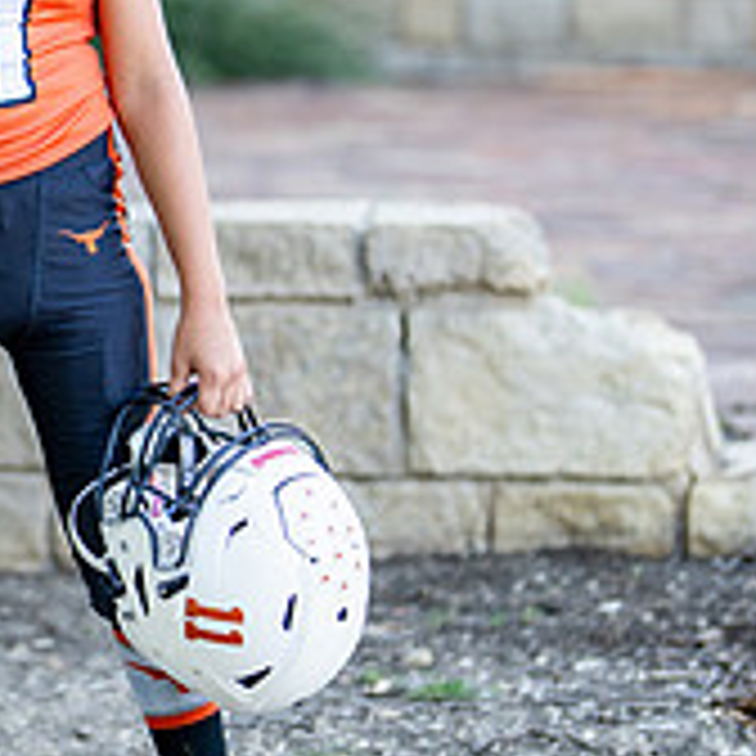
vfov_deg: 9.3
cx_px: -55
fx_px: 4645
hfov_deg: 9.2
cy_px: 200
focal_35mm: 188
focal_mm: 50
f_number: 1.2
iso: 200
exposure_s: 1/1000
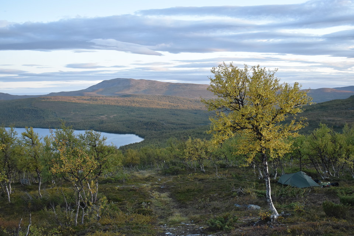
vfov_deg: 30.8
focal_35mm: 44
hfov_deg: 45.0
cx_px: 177
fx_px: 428
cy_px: 118
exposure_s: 1/320
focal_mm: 29
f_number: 5.6
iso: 1250
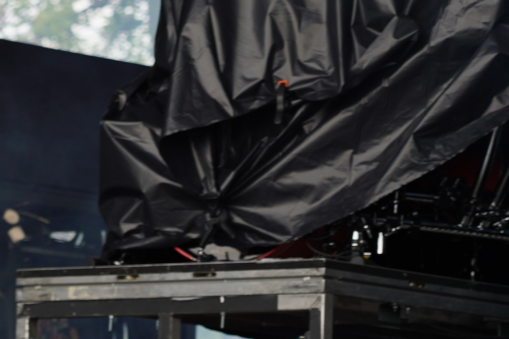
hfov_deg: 6.2
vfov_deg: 4.2
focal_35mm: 330
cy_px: 108
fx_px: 4666
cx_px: -284
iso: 100
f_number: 4.5
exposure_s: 1/160
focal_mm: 105
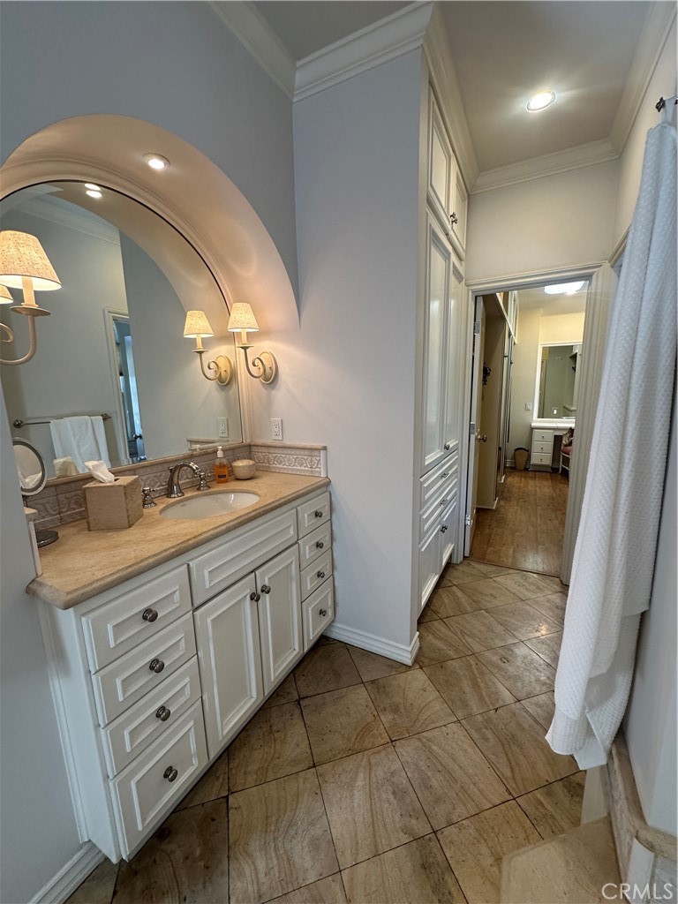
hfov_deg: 85.7
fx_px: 366
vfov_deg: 102.1
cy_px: 452
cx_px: 339
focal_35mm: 14
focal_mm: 2.22
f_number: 2.2
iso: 160
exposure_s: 1/120
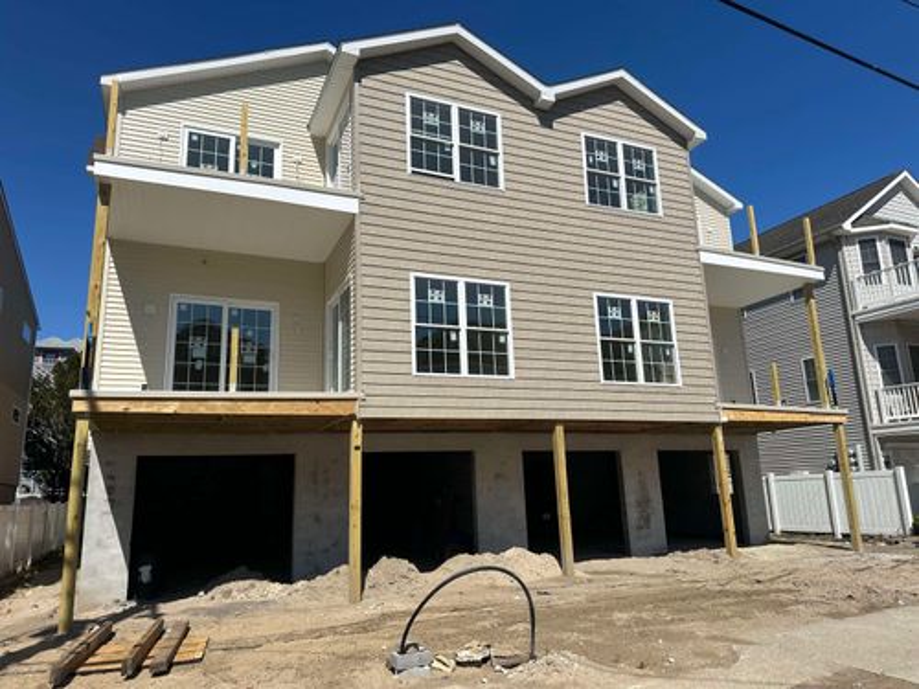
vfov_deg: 56.8
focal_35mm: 24
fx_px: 637
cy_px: 344
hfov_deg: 71.6
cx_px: 460
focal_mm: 6.86
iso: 80
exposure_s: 1/7576
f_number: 1.78
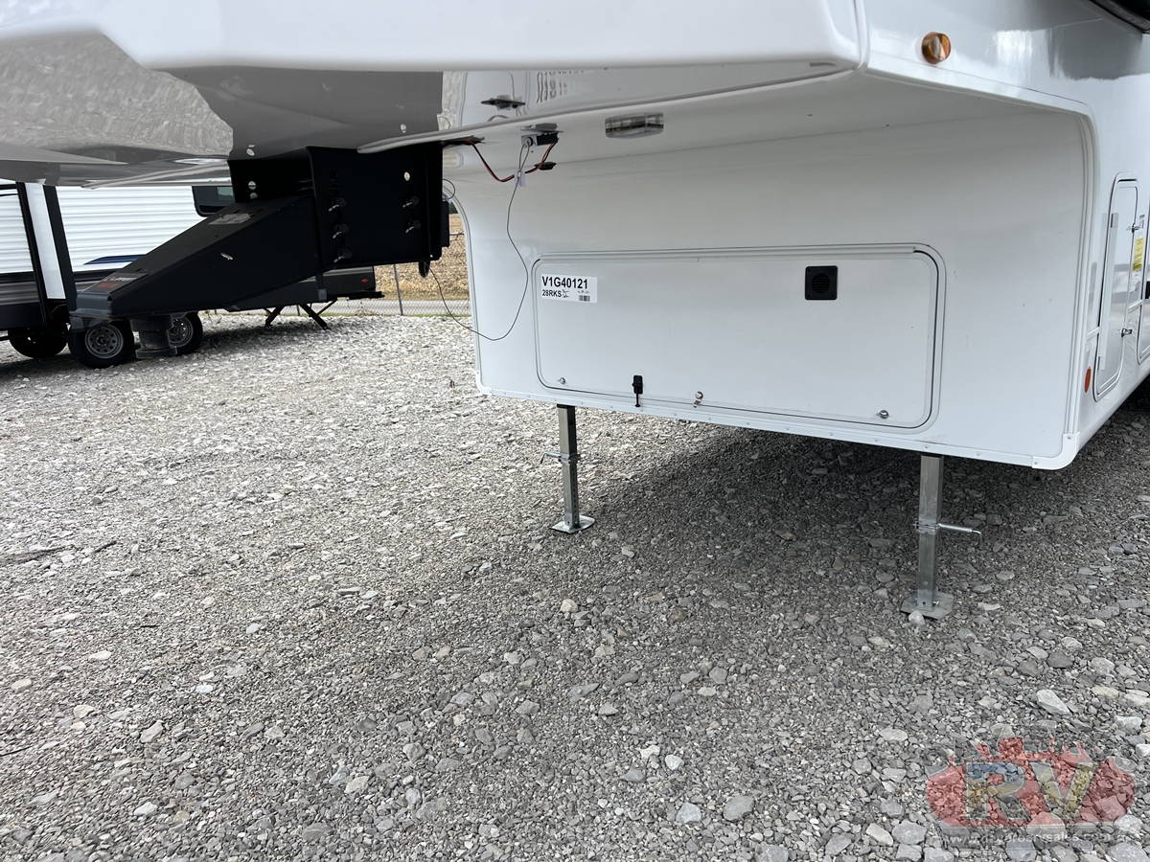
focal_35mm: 26
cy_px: 431
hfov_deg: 67.3
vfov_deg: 53.1
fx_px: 864
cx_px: 575
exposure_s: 1/1511
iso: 50
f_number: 1.5
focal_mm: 5.7
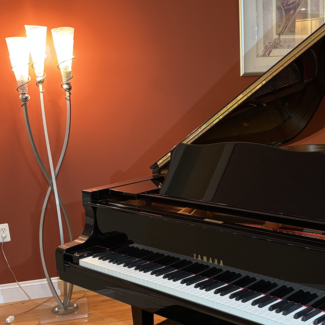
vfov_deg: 33.4
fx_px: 542
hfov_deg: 33.0
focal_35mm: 51
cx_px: 227
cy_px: 180
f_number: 1.6
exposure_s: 1/30
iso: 640
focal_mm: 5.96
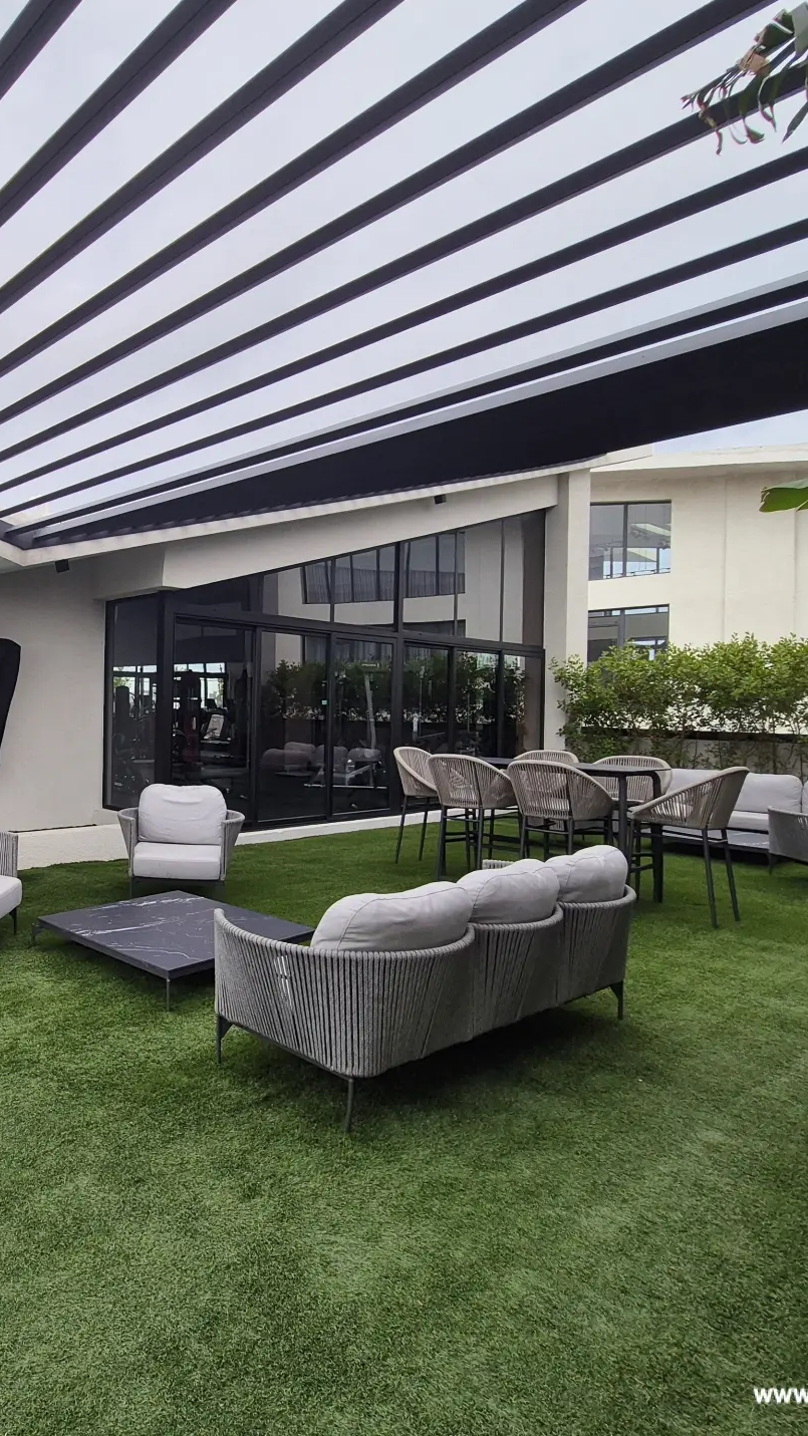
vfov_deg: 89.6
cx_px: 77
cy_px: 714
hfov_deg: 51.4
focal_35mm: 19
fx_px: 724
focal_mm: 2.2
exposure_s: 1/463
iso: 50
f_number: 2.2
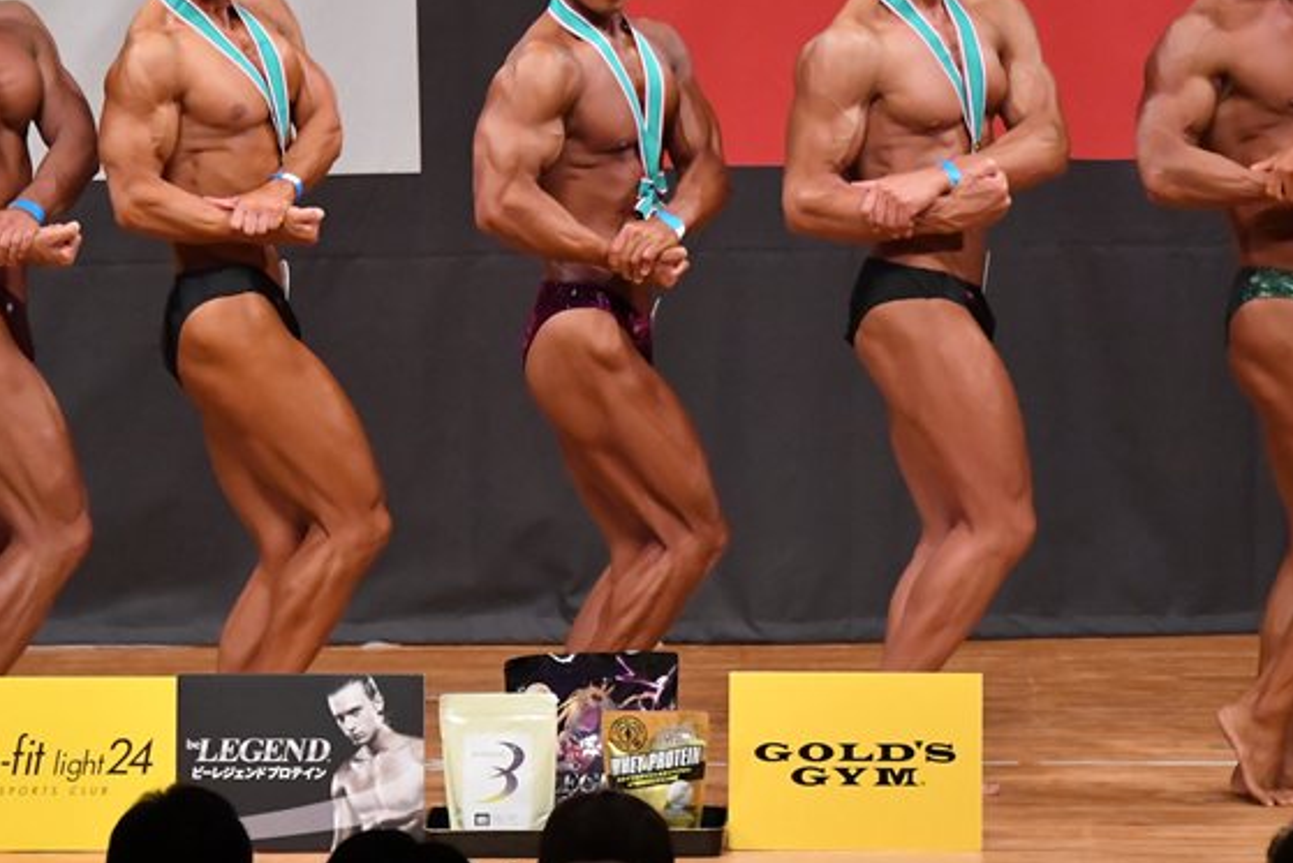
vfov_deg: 3.7
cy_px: 289
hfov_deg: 5.5
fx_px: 13435
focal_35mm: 374
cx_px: 434
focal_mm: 180
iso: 7200
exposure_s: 1/400
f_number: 5.6
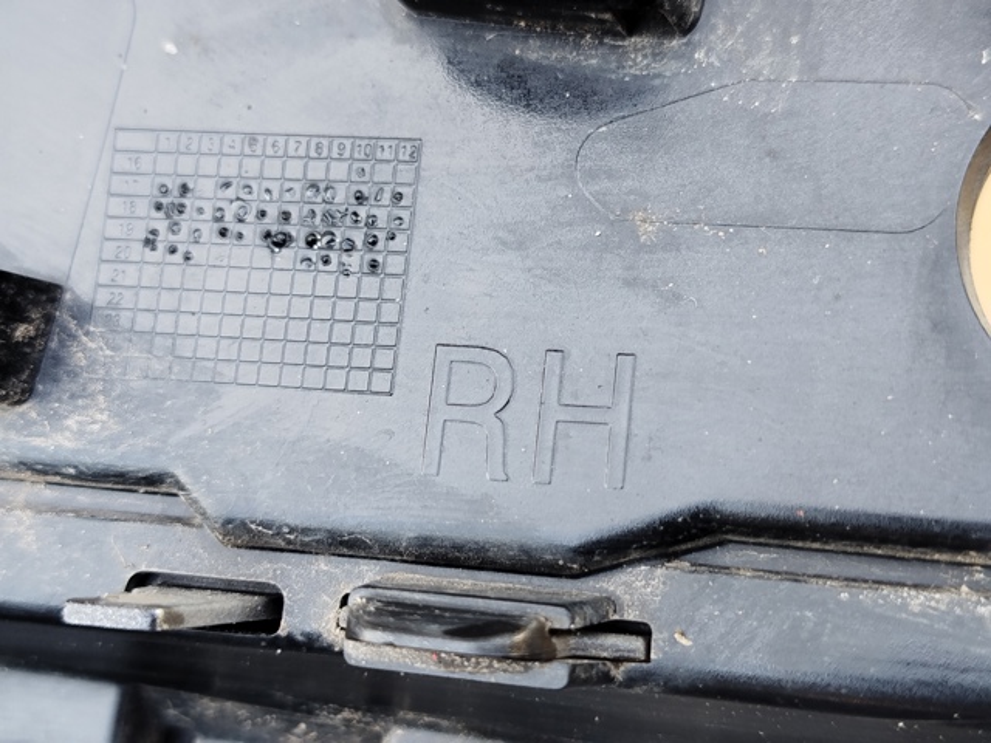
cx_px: 496
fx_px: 1374
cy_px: 372
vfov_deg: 30.3
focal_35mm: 48
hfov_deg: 39.7
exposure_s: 1/50
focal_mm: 5.31
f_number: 1.7
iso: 125
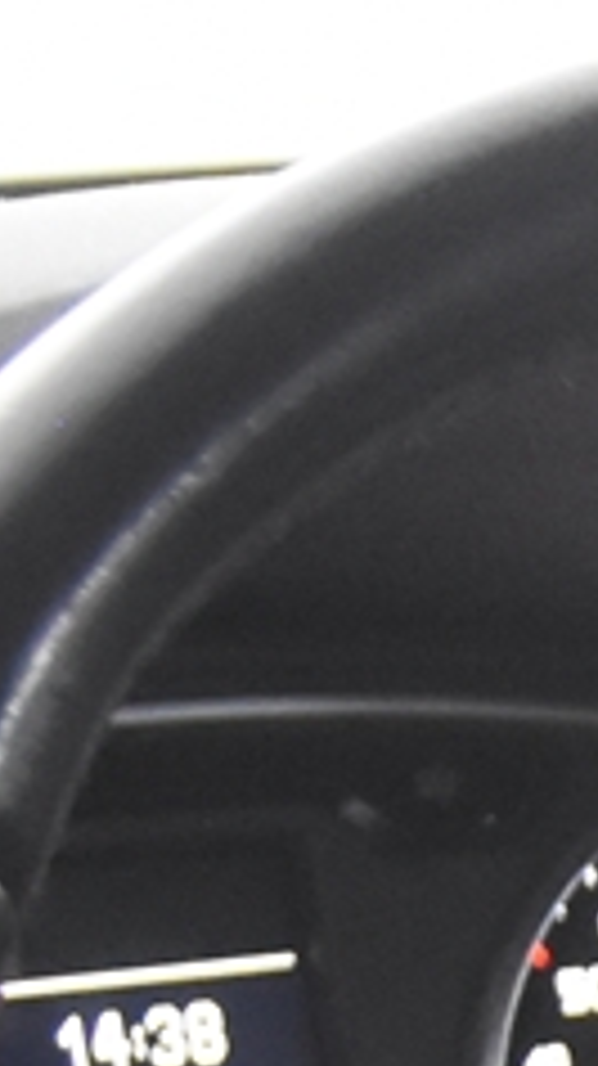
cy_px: 2244
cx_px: 1722
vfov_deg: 8.0
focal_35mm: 255
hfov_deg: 4.6
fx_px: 7201
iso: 2800
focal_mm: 20
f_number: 2.8
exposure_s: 1/30
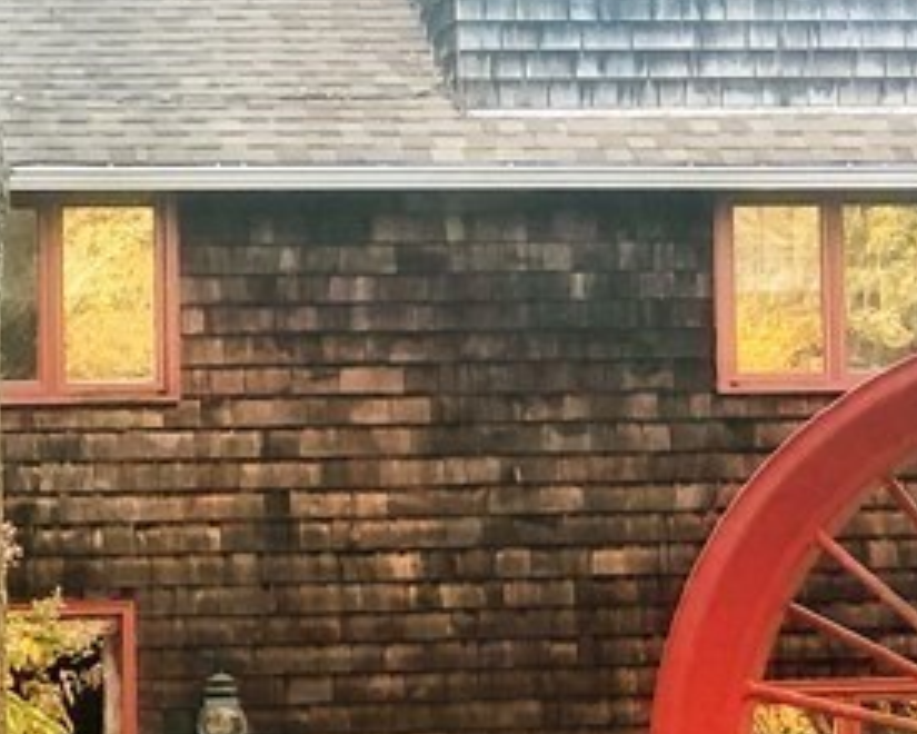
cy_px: 380
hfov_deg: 9.3
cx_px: 780
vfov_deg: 7.5
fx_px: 5618
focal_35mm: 207
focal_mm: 6.6
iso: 25
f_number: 2.8
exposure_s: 1/40
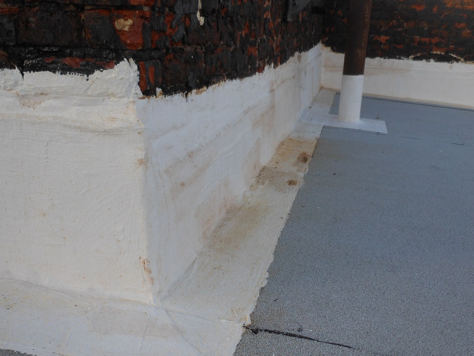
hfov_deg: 51.2
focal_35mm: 36
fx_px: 493
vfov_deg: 39.6
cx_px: 266
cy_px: 151
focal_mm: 5
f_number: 3.7
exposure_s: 1/160
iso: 80
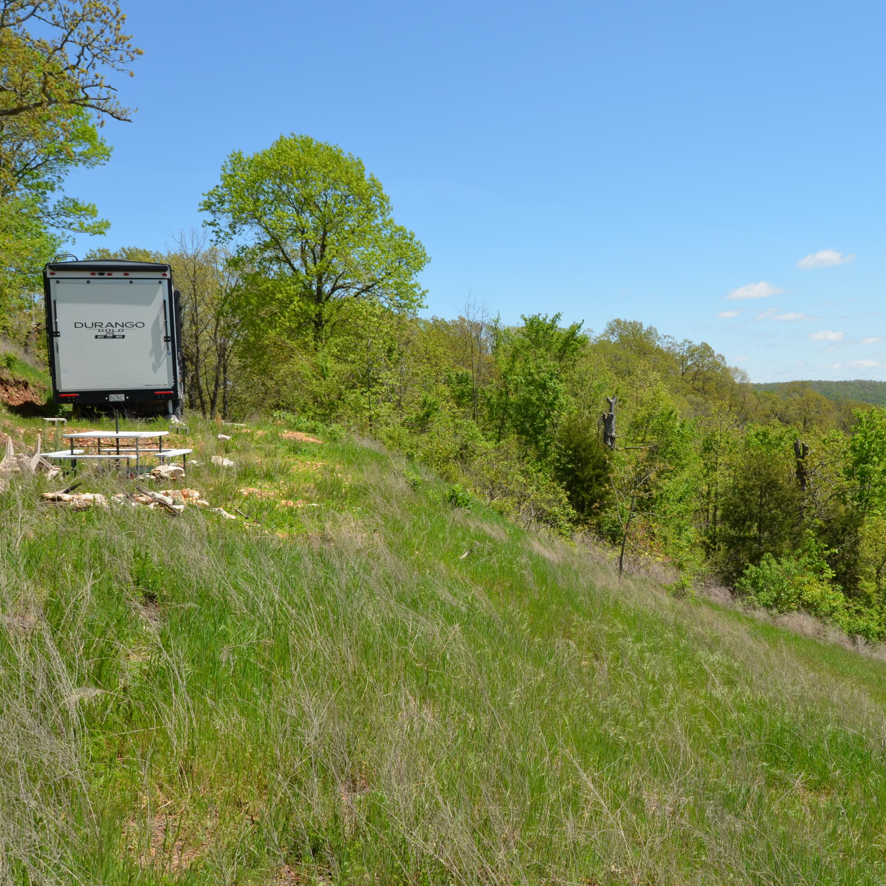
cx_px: 612
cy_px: 448
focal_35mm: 35
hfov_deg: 46.2
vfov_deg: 47.2
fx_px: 1014
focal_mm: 18
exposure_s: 1/250
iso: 100
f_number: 8
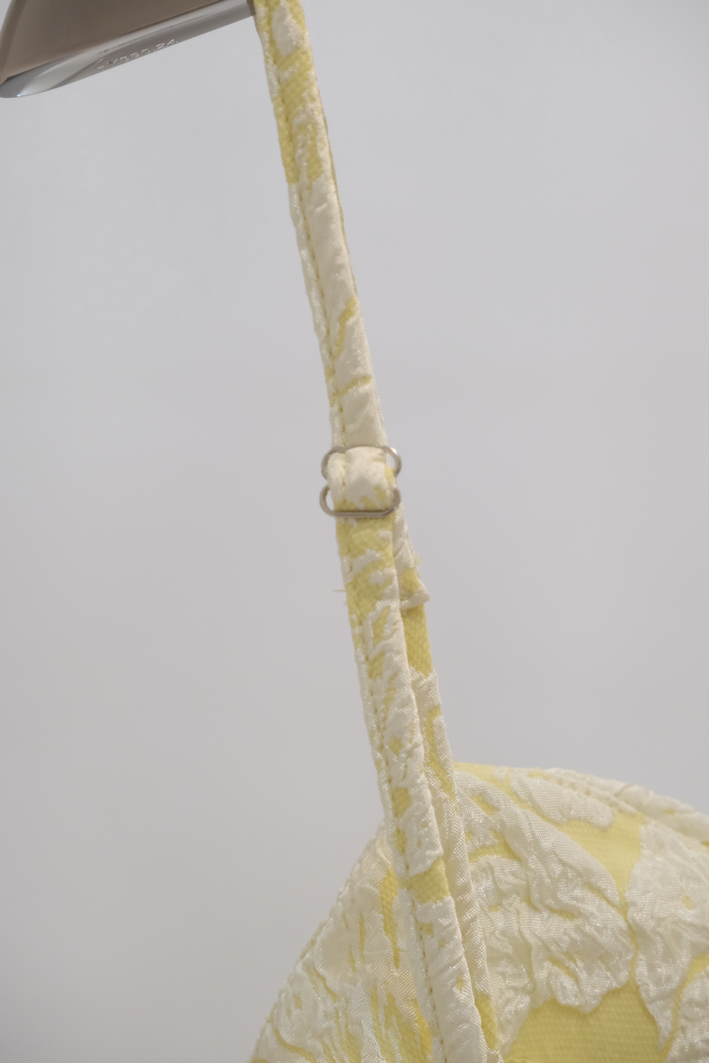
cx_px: 354
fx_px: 2009
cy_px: 532
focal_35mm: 68
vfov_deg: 29.7
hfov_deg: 20.0
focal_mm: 45
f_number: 5.6
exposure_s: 1/160
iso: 3200
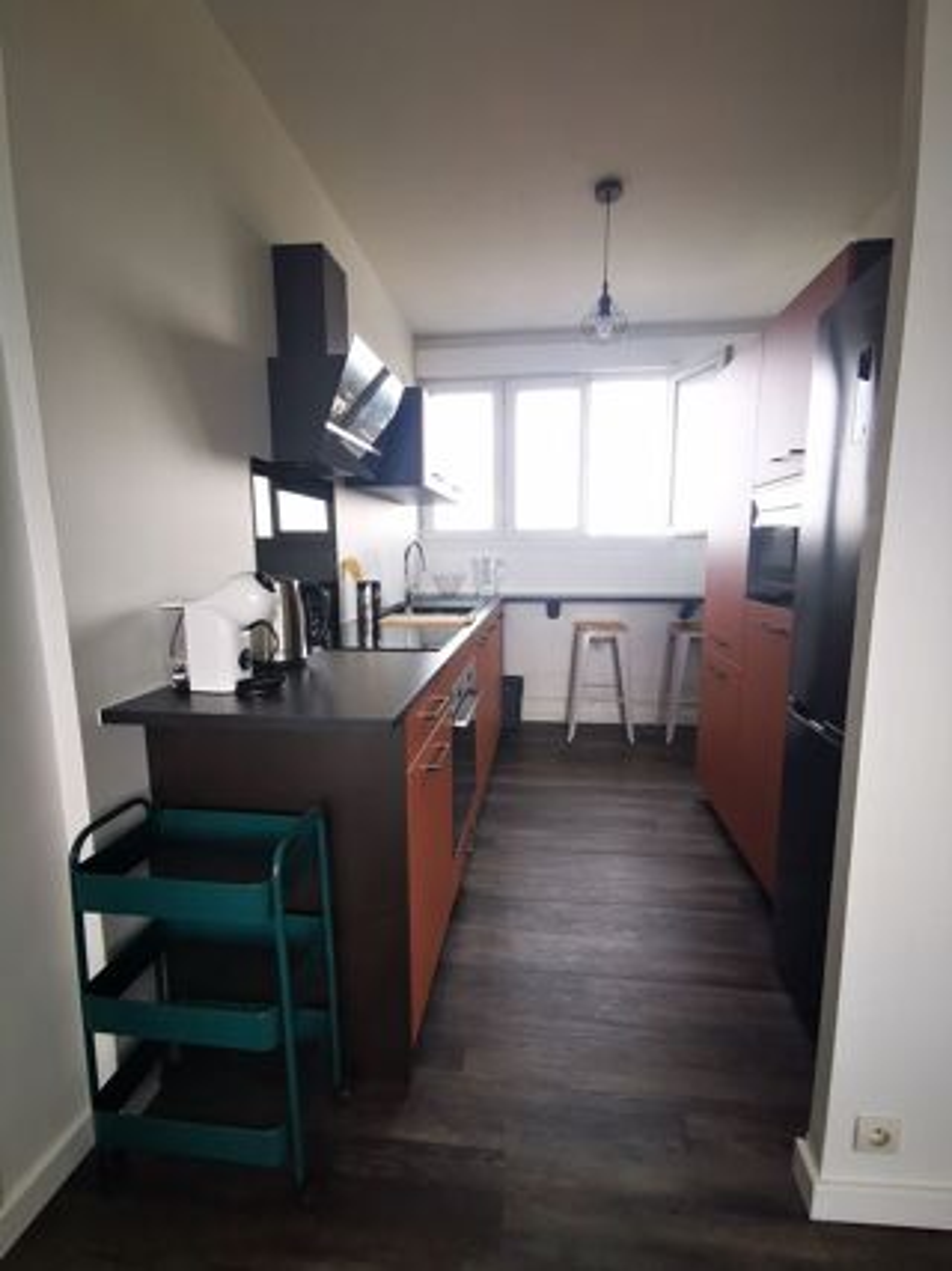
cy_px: 636
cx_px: 476
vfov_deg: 94.5
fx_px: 587
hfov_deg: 78.1
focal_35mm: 16
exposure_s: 1/33.3
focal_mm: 2.35
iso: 160
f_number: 2.2
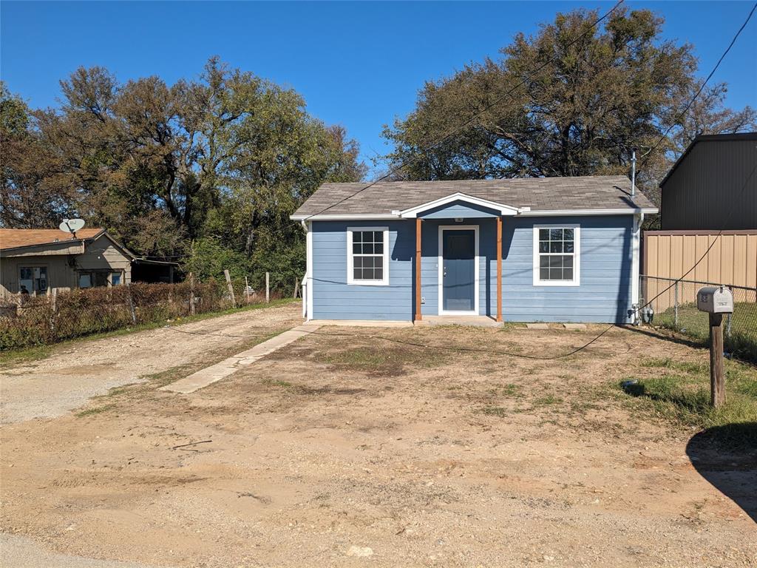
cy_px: 284
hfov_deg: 65.3
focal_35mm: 27
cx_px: 378
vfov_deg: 51.4
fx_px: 590
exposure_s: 1/4673
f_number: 1.73
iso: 54
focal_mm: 4.38
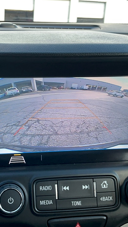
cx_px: 30
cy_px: 113
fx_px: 265
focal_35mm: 44
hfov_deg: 26.7
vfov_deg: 46.4
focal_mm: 3
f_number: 1.8
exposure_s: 1/120
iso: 32
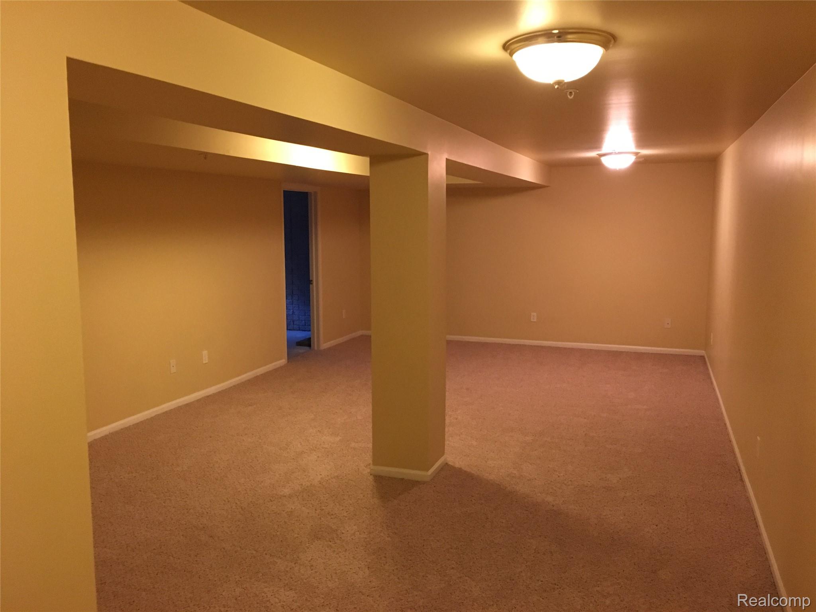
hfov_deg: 61.7
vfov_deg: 48.2
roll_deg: +0.6
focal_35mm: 29
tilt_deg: -7.3
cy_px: 306
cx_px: 408
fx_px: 684
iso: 250
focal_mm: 4.15
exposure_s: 1/15
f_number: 2.2
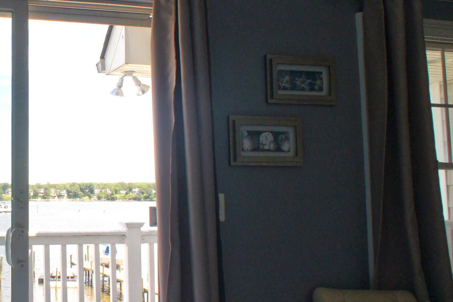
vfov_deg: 23.4
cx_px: 14
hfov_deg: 32.1
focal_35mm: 58
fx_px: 729
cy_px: 142
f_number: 6.3
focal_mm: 16
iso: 200
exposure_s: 1/160
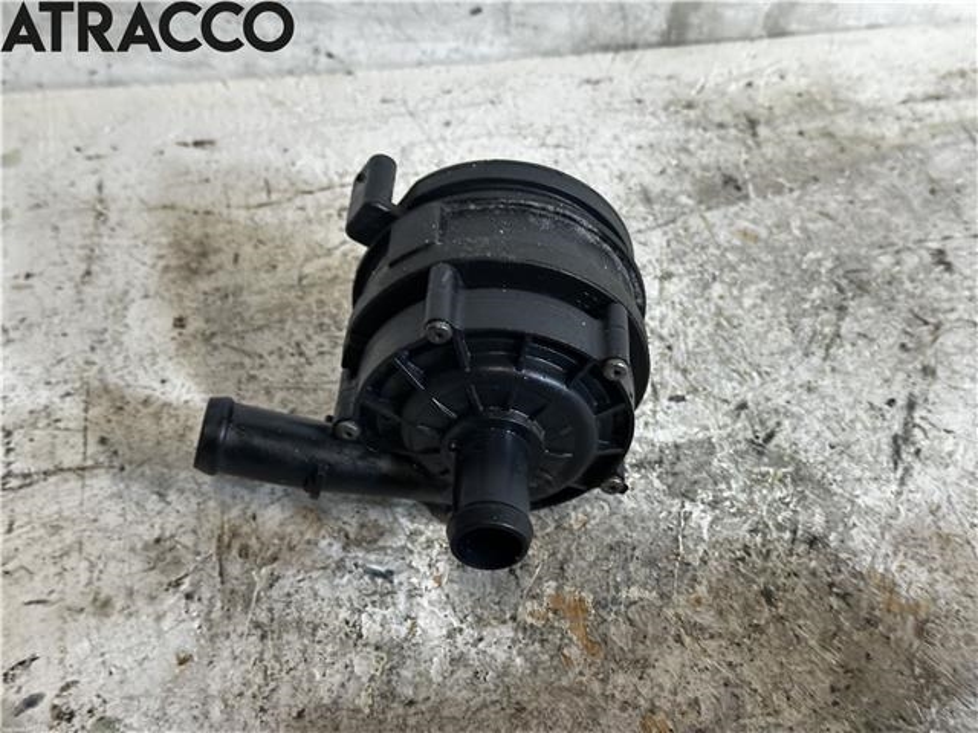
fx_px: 1356
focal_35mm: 48
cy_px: 366
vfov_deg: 30.3
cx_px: 489
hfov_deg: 39.7
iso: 160
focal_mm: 6.86
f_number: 1.78
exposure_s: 1/50
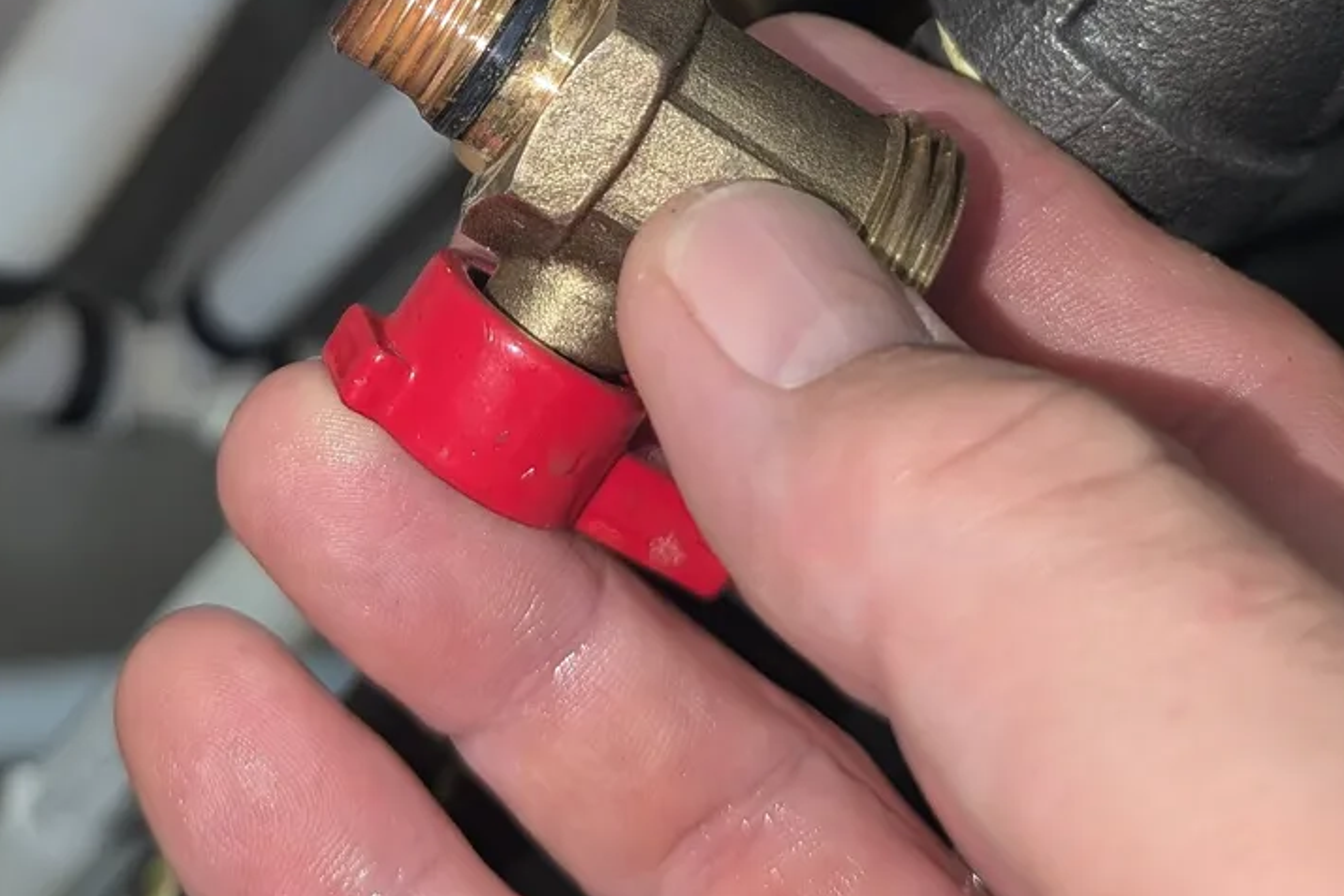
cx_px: 549
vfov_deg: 23.0
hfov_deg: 35.5
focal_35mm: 56
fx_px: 2091
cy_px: -51
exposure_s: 1/120
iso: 126
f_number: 1.68
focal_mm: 6.9
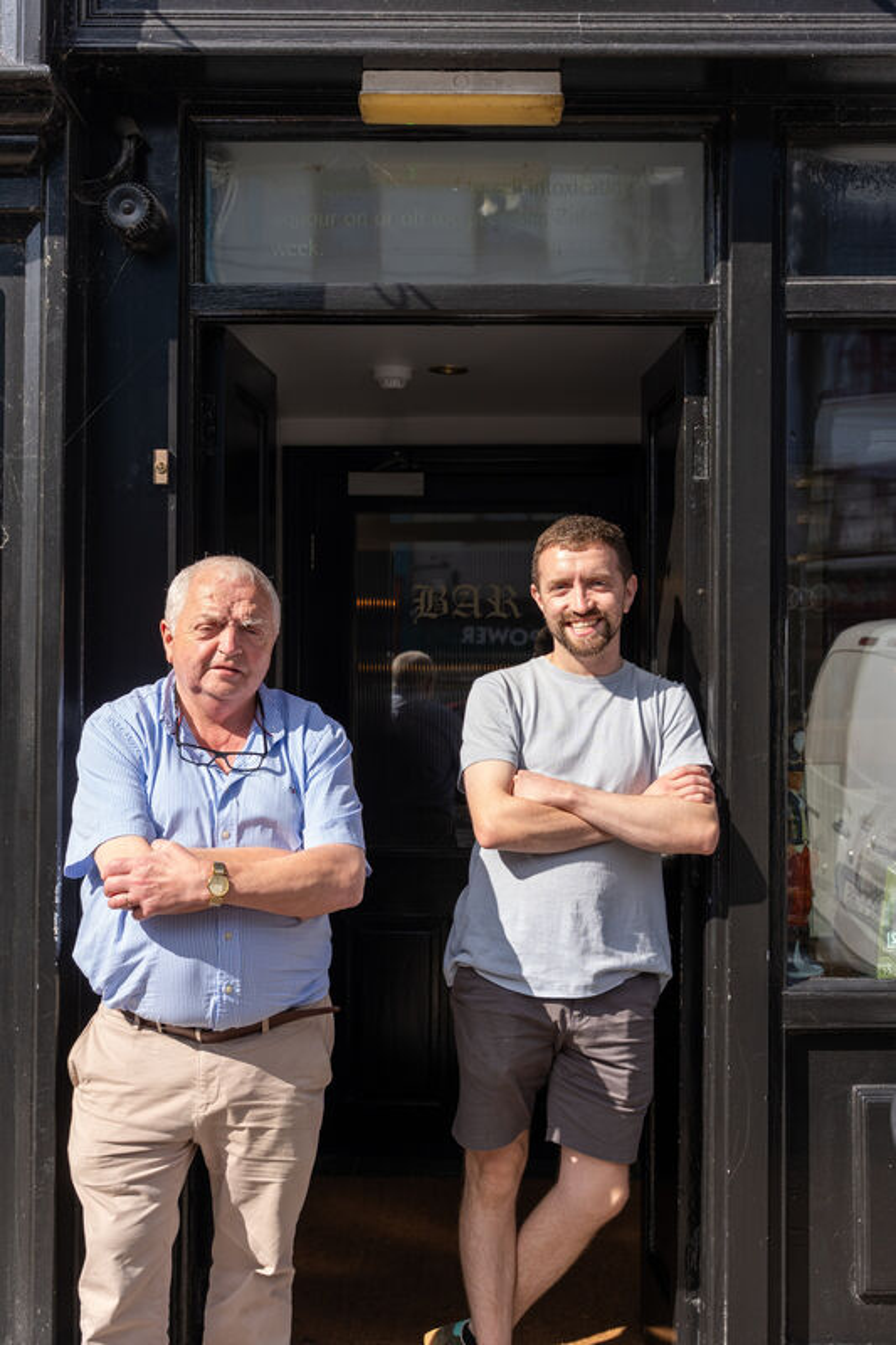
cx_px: 448
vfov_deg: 51.9
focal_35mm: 37
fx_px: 1382
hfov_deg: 35.9
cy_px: 672
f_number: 4
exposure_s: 1/1250
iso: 200
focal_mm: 37
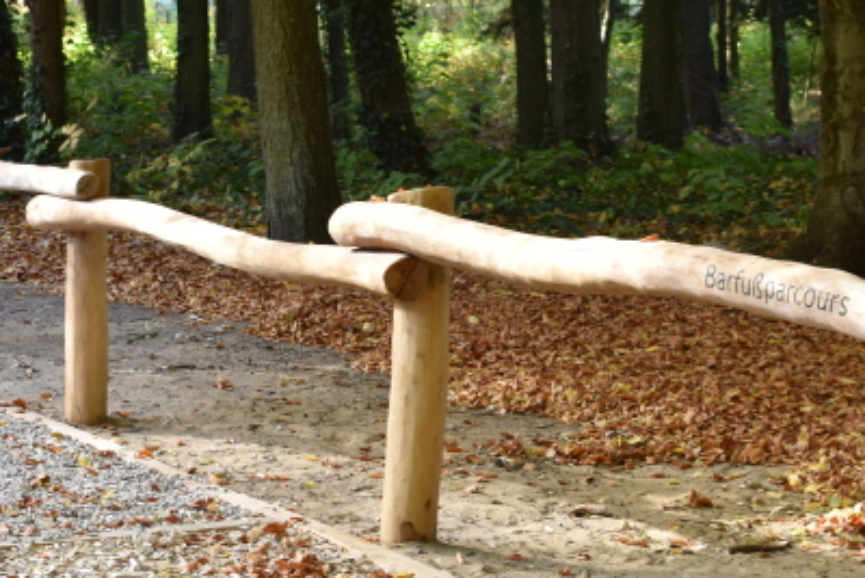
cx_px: 216
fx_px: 2524
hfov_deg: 19.3
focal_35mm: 105
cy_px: 338
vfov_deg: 13.0
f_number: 4.5
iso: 400
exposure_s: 1/80
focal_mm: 35
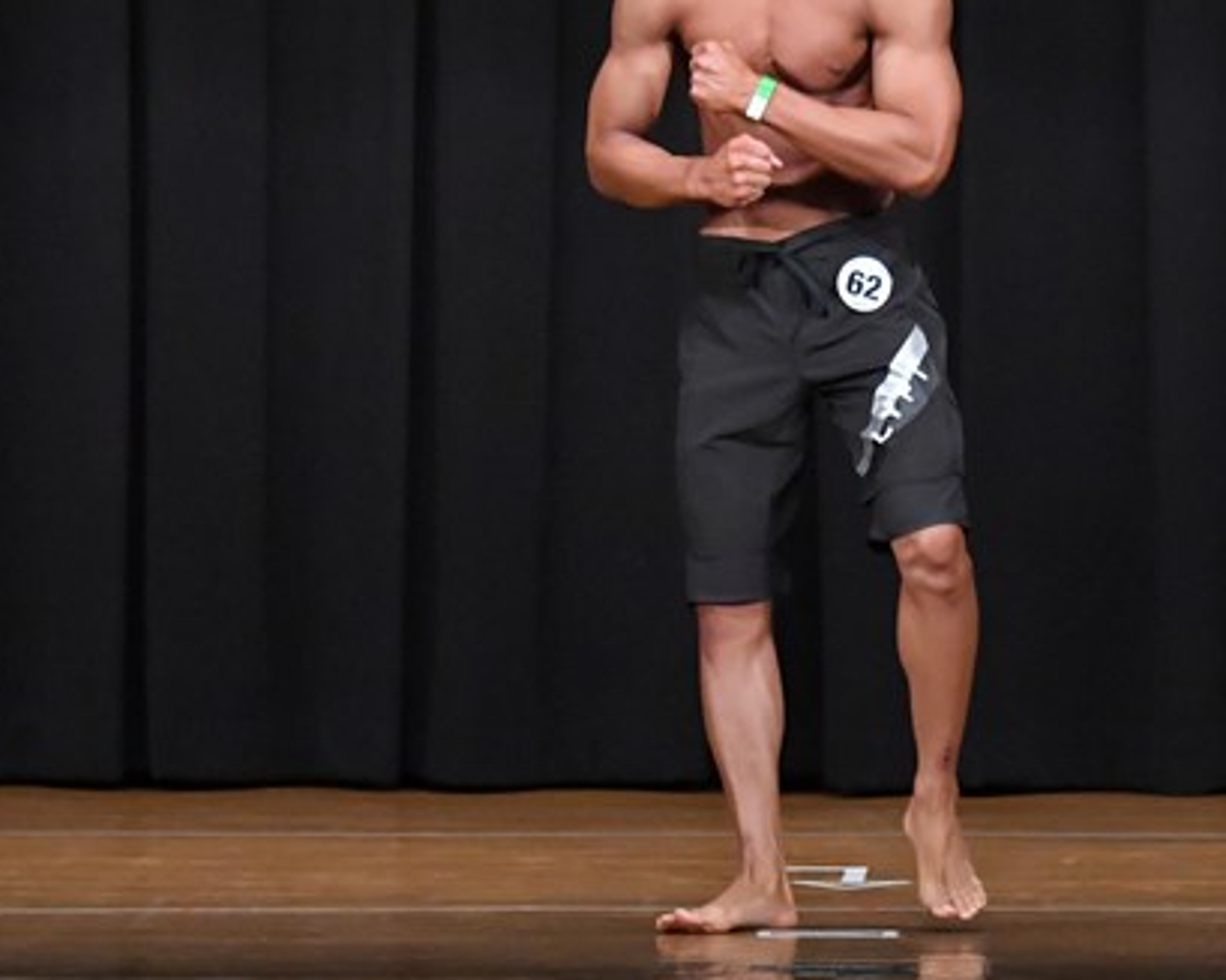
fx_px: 13023
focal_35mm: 359
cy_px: 363
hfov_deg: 5.4
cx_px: 781
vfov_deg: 4.3
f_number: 5.6
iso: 8000
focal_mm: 135
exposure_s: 1/400
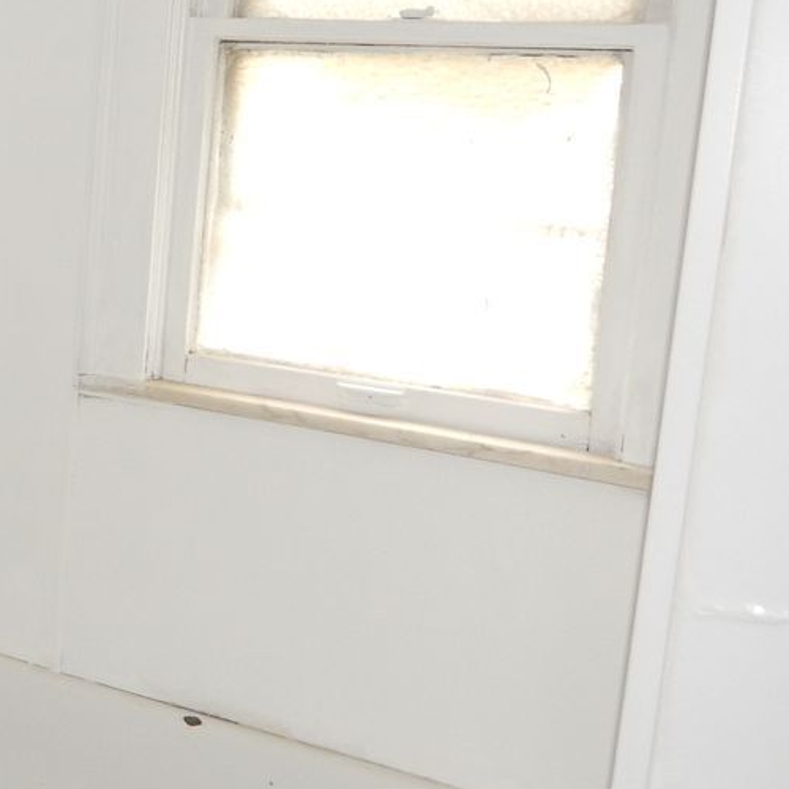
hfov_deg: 25.5
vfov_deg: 28.1
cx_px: -134
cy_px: 324
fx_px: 1573
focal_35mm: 61
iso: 200
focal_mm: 4
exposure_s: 1/30
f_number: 3
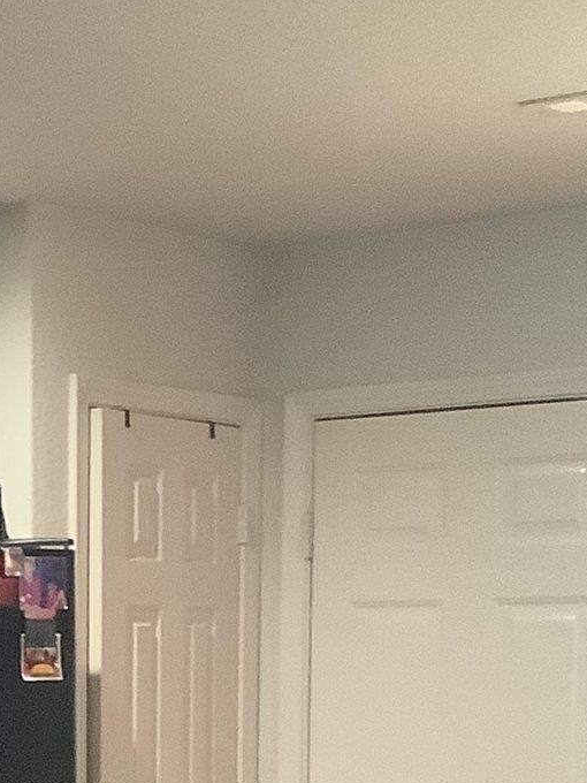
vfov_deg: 17.9
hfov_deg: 13.8
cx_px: -77
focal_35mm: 105
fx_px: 2374
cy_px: 910
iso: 500
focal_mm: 3.3
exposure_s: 1/30
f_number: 2.4
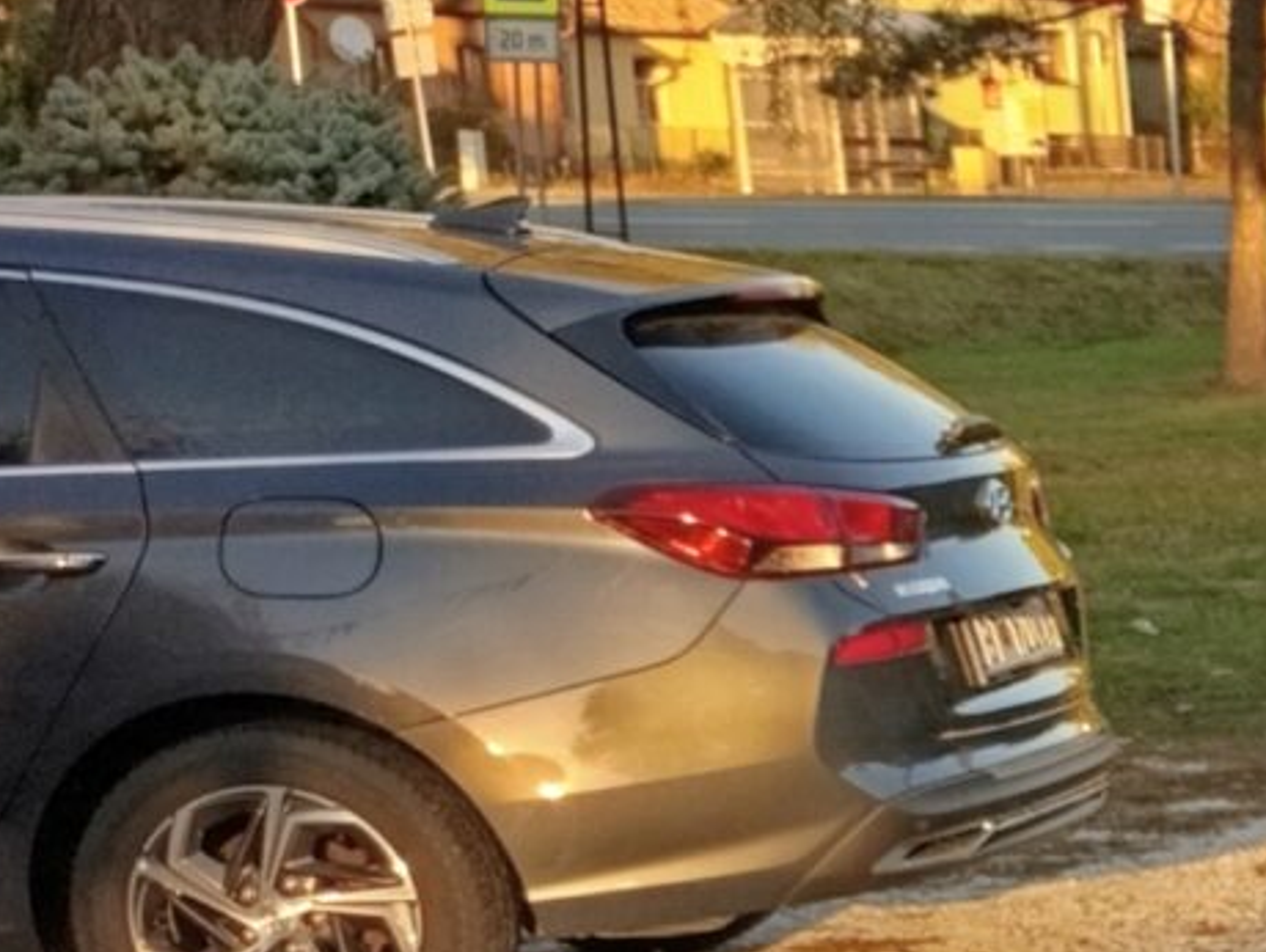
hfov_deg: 11.3
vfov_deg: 11.2
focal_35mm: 128
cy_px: 1395
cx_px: 3479
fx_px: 4686
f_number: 1.6
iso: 100
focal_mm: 6.14
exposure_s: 1/100
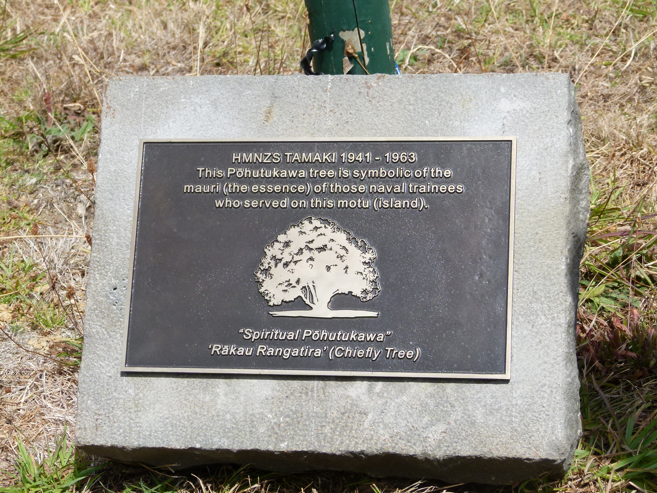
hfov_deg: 20.2
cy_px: 246
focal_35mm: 97
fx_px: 1841
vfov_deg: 15.2
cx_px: 328
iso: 100
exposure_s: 1/1300
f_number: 4
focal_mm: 17.5
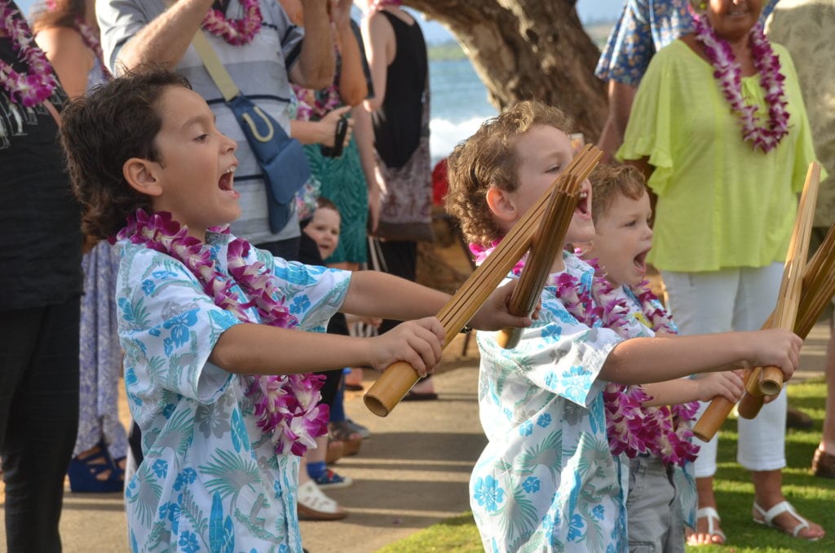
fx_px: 2604
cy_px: 276
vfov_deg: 12.1
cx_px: 418
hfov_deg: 18.2
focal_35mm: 112
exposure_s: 1/250
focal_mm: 75
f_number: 8
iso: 400
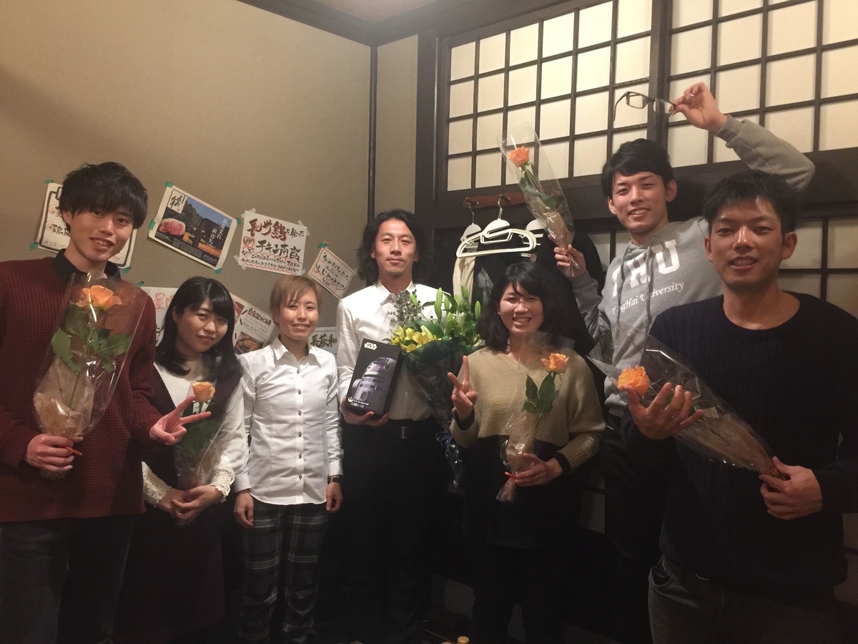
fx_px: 719
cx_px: 429
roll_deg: -0.9
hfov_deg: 61.7
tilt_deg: -0.9
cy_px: 322
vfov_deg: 48.2
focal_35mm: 29
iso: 100
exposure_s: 1/4
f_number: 2.2
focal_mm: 4.15
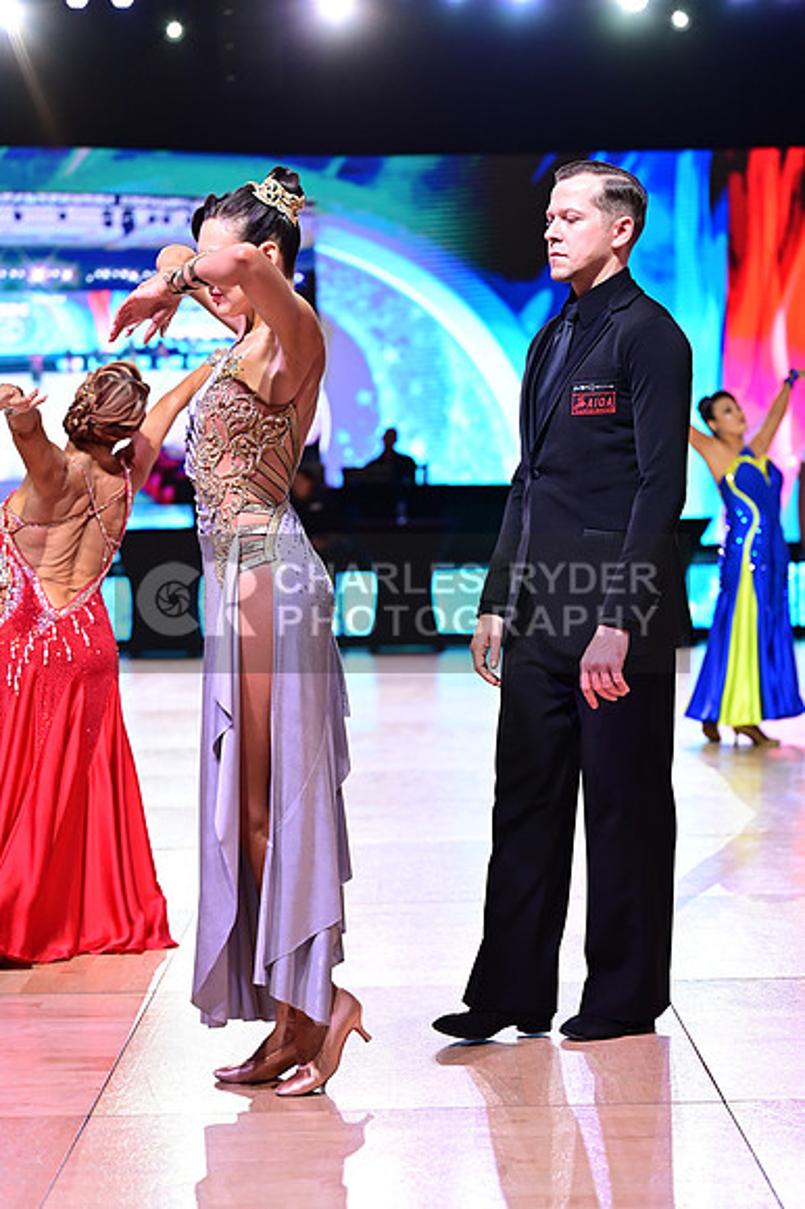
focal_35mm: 70
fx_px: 2351
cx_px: 402
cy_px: 604
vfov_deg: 28.9
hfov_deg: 19.4
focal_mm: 70
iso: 1600
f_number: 2.8
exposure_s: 1/500
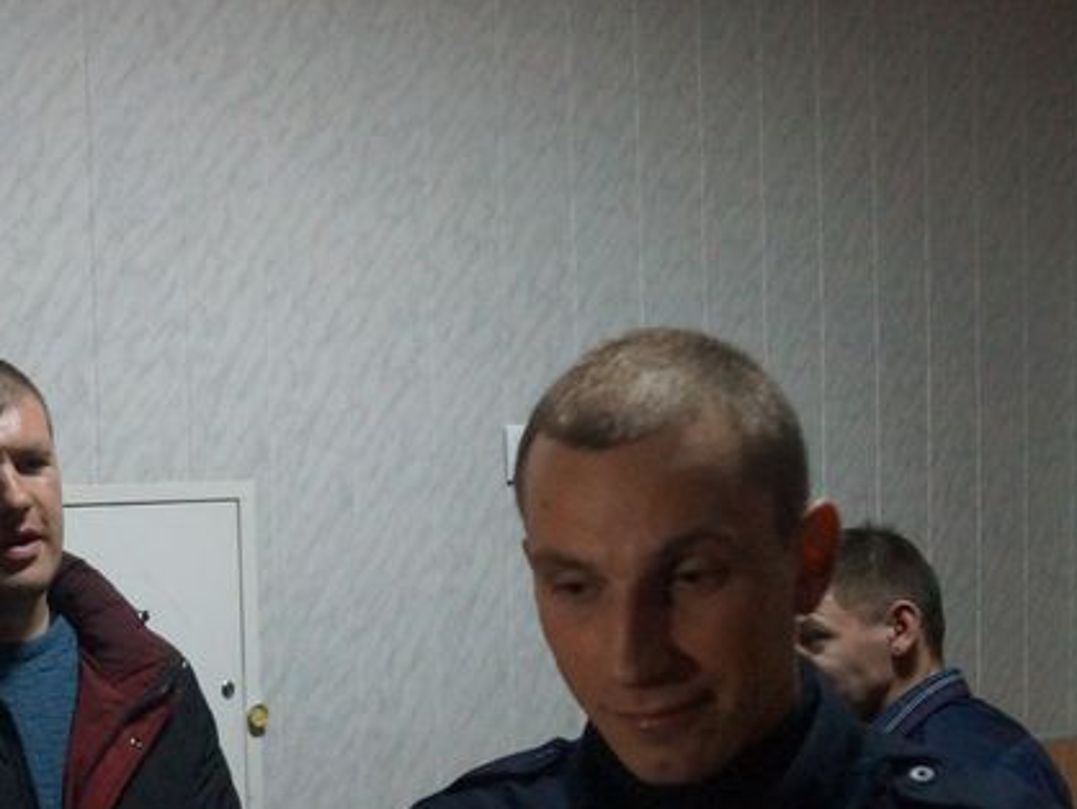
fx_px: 1930
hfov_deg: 29.9
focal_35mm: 62
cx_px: 108
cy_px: 618
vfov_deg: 23.4
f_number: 4
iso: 3200
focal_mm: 20
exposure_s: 1/125
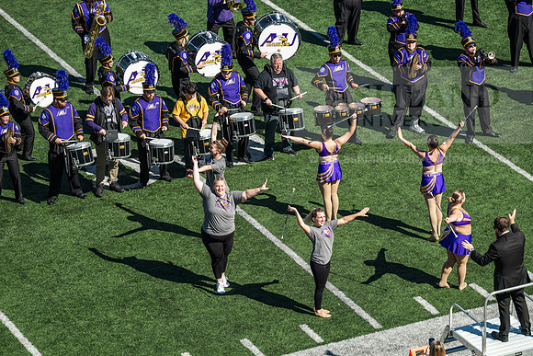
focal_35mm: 175
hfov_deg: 11.7
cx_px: 266
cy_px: 178
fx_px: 2591
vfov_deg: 7.9
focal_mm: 175
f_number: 4
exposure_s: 1/800
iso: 100
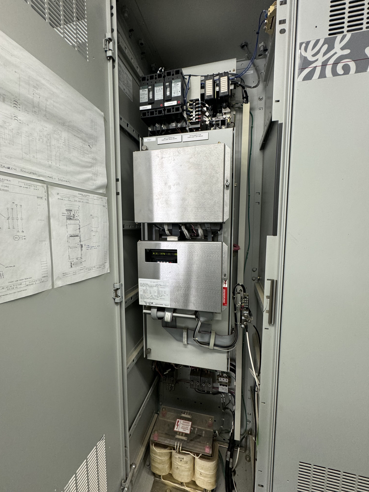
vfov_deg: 102.1
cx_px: 184
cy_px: 246
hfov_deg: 85.7
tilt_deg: -6.2
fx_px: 199
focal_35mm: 14
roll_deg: -0.3
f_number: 2.2
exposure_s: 1/120
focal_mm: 2.22
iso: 160
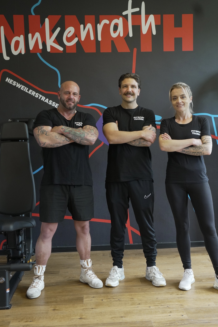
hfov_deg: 30.1
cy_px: 169
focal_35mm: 45
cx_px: 112
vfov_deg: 44.0
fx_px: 405
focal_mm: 27
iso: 1250
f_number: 5
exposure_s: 1/125
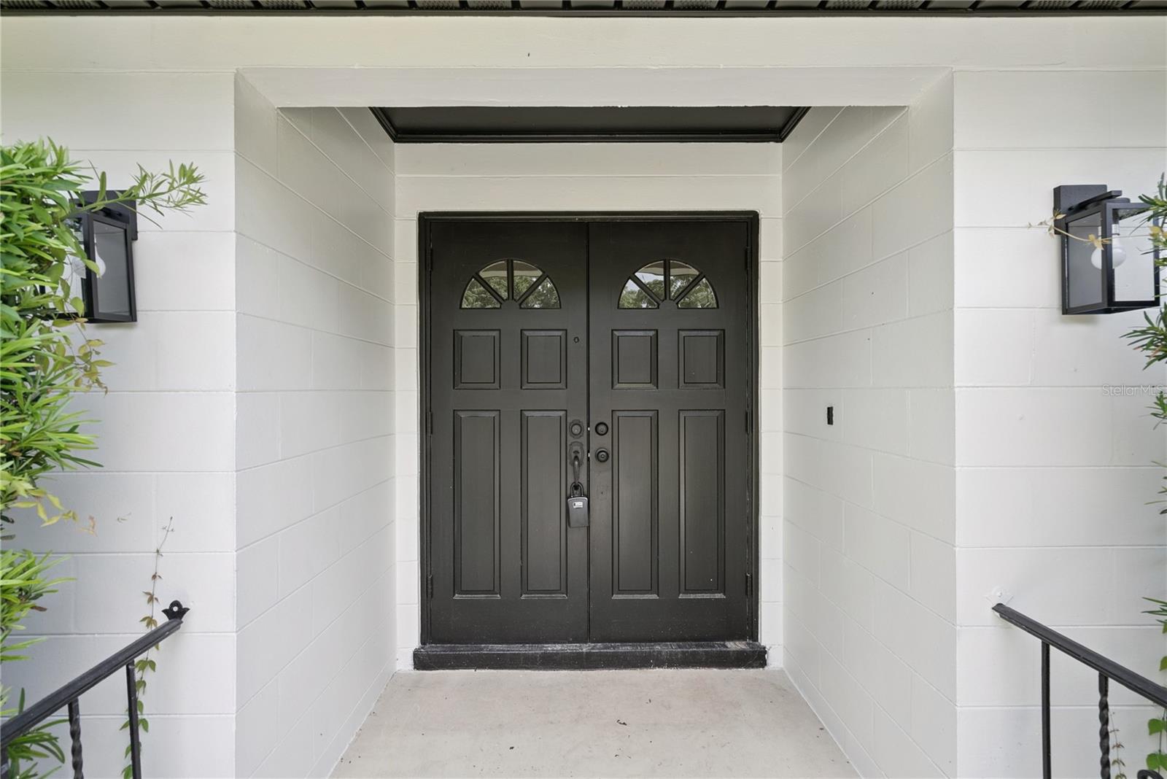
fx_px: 519
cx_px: 584
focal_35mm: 16
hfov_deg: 96.7
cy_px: 390
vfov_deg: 73.8
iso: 100
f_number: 9
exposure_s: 1/50
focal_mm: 16
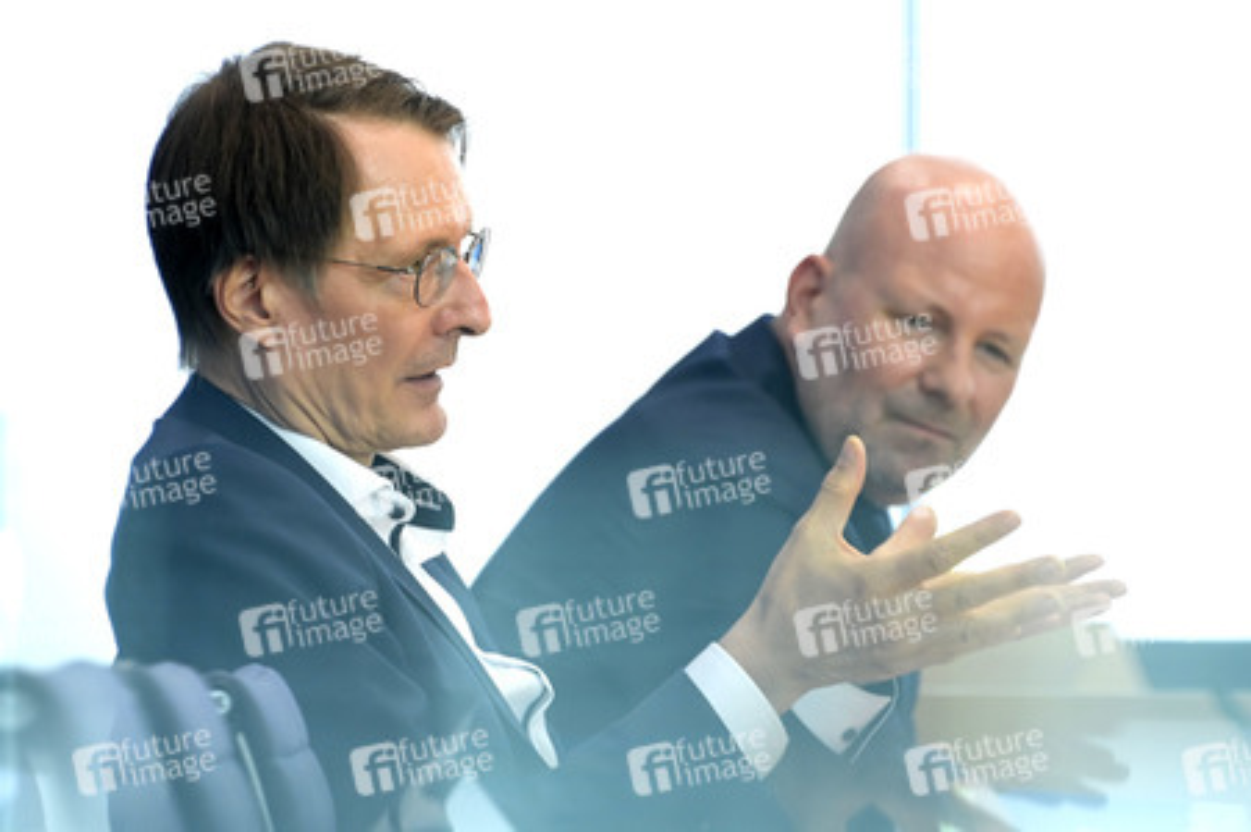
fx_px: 8681
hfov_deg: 8.2
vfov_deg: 5.5
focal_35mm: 250
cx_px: 626
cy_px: 416
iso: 4000
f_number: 5.6
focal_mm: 250
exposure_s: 1/500
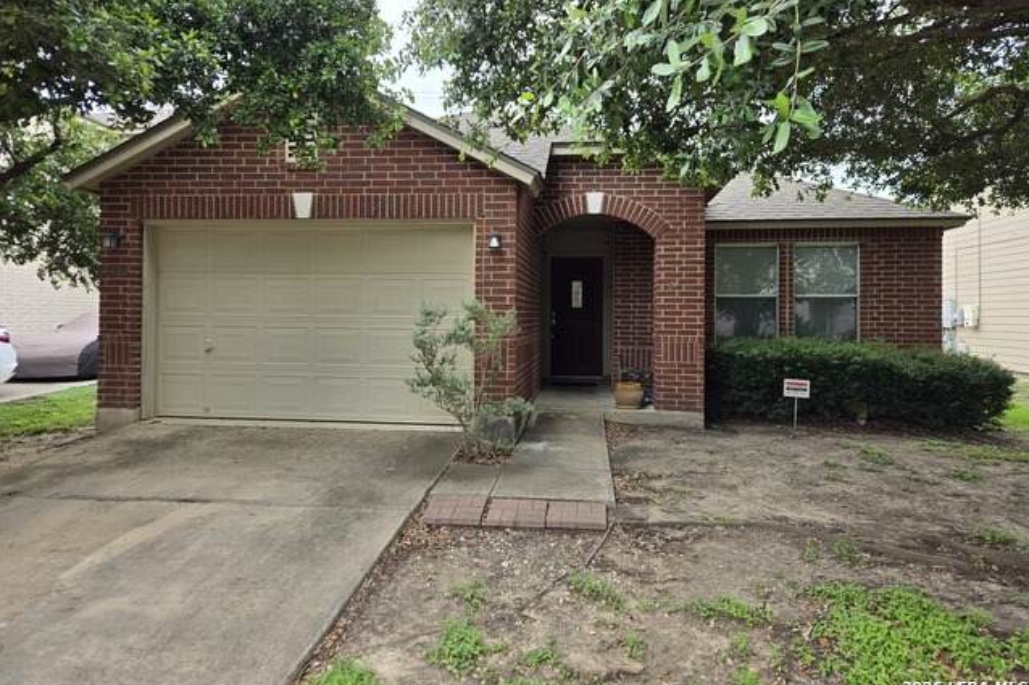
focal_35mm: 24
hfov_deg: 73.8
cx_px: 514
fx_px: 686
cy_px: 309
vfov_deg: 53.0
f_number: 1.8
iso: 25
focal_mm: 5.4
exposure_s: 1/387
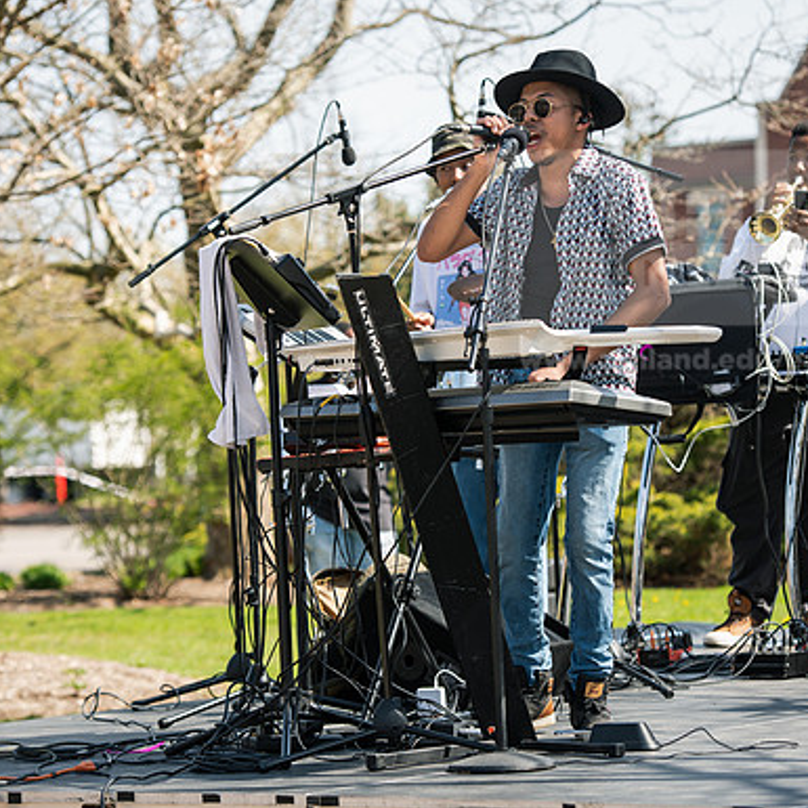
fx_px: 3724
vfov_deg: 12.4
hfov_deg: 12.4
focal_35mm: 141
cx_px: 424
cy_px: 404
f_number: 4
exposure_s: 1/400
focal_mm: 110
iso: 125
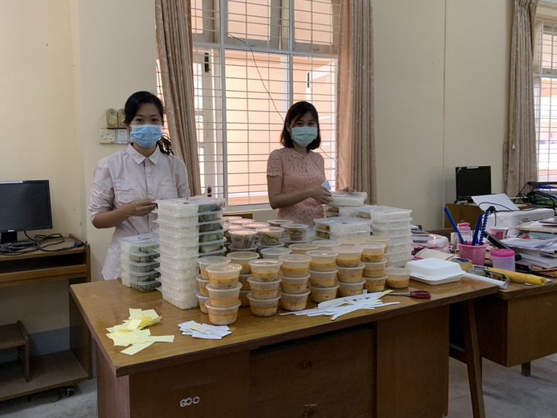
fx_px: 483
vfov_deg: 46.7
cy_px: 186
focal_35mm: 30
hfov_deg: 59.9
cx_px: 253
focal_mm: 4.25
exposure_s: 1/50
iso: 100
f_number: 1.8
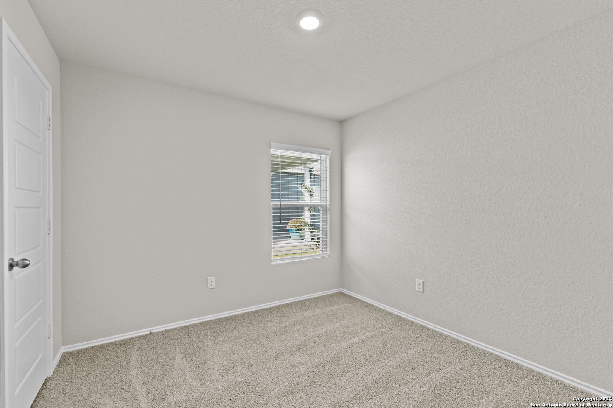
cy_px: 204
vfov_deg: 75.1
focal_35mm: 16
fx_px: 266
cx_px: 306
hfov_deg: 98.2
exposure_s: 1/1.25
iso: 100
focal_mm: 15.6
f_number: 8
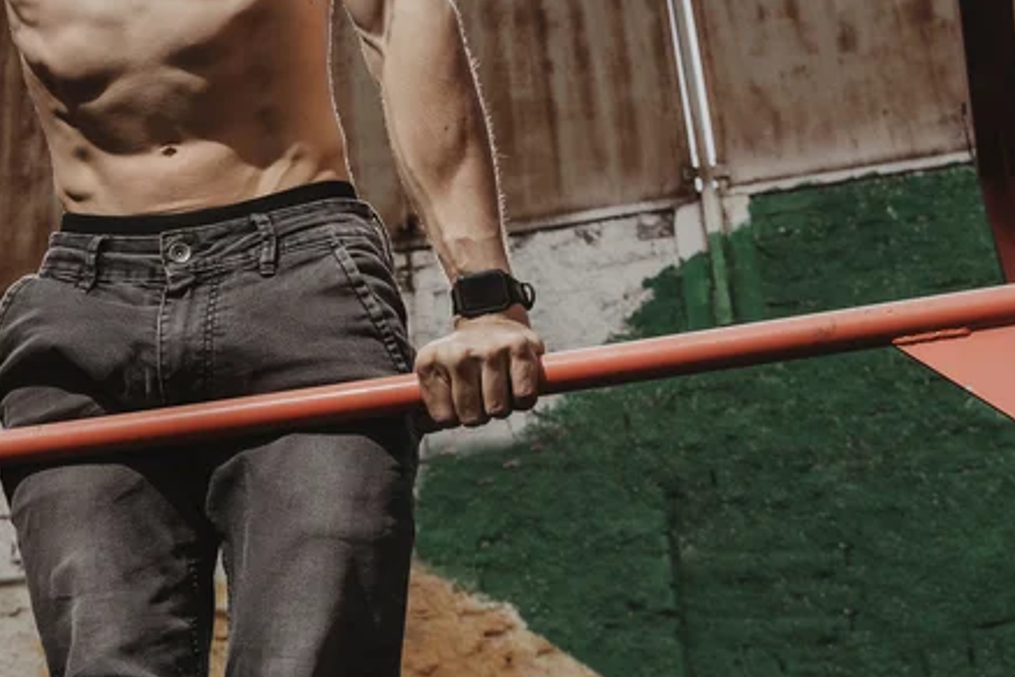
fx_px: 2058
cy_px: -15
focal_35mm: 73
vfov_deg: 18.2
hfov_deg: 26.7
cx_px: 95
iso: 50
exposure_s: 1/250
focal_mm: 32
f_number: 5.6
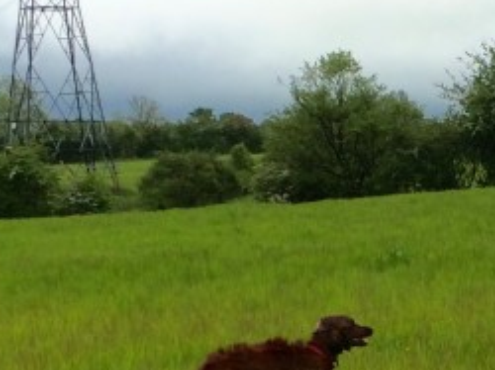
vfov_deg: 12.2
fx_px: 1700
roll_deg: +2.6
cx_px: 475
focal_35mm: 119
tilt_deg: -12.1
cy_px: 416
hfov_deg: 16.3
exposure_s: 1/1709
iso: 32
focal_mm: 4.15
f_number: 2.2
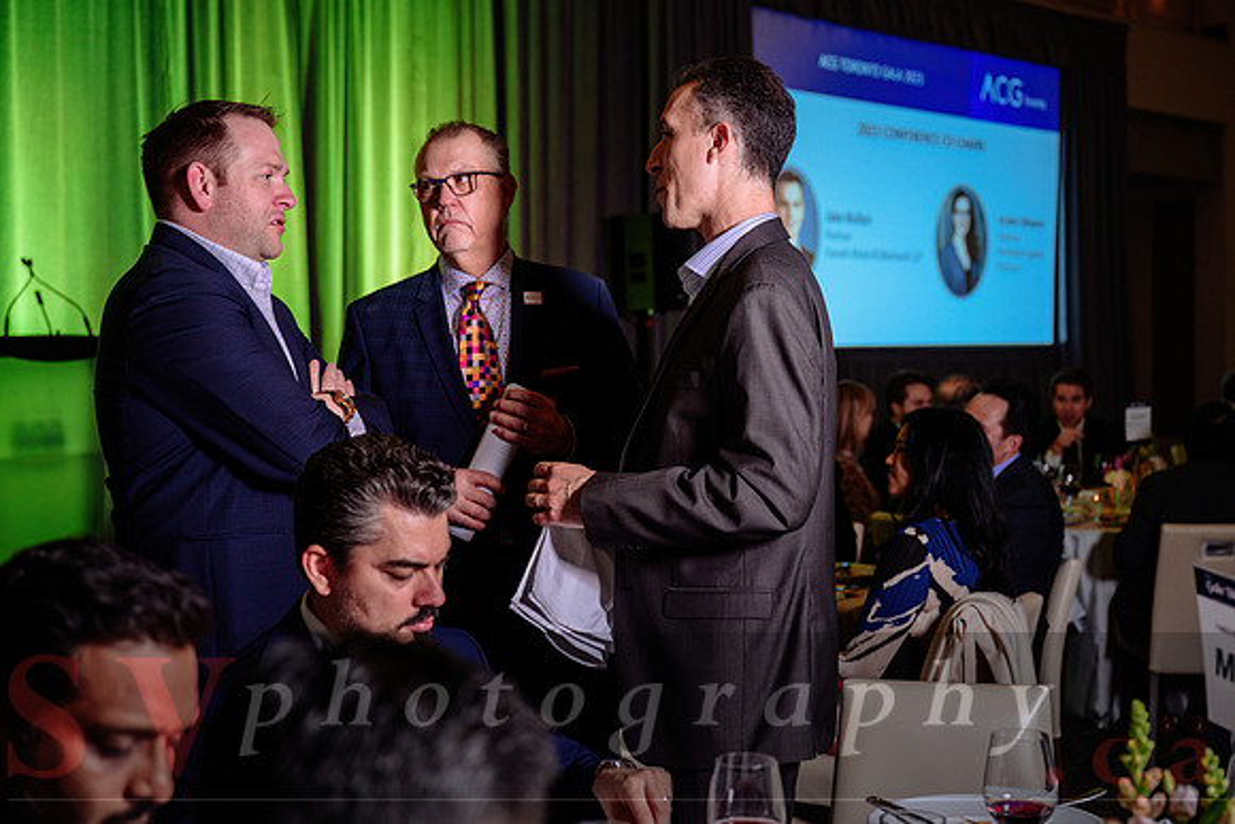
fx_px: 1750
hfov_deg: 38.9
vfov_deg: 26.5
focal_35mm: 51
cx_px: 618
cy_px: 412
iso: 1000
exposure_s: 1/125
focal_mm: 51
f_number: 3.5
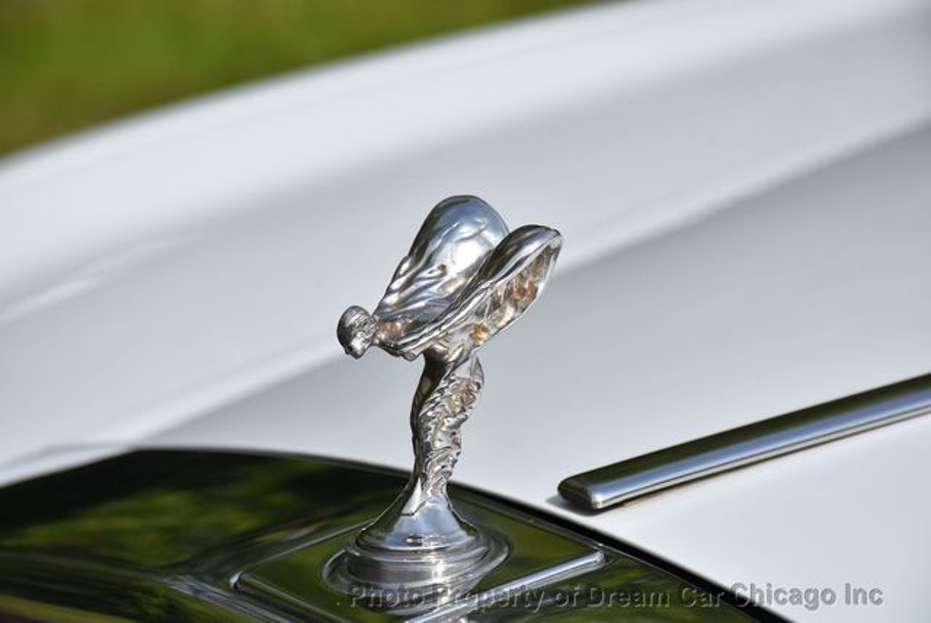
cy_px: 312
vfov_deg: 7.5
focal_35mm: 183
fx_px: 4737
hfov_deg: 11.2
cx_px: 466
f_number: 8
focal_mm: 122
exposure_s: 1/1000
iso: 200
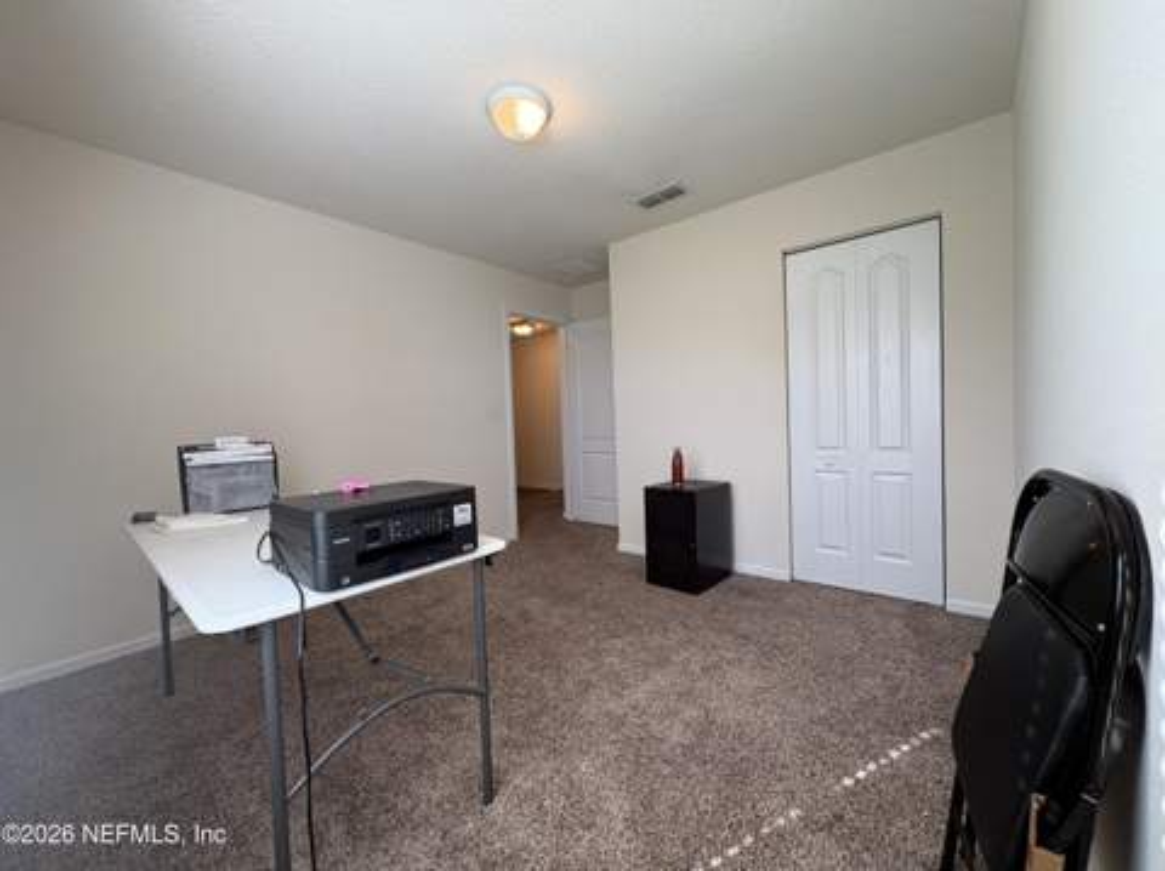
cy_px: 436
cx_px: 582
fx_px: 471
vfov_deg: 85.6
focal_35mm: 14
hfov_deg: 102.1
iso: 100
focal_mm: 2.22
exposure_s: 1/99
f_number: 2.2
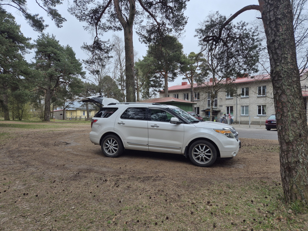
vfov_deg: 58.9
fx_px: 205
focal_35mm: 23
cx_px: 154
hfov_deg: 73.9
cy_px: 116
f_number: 1.8
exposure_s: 1/345
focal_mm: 5.4
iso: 25
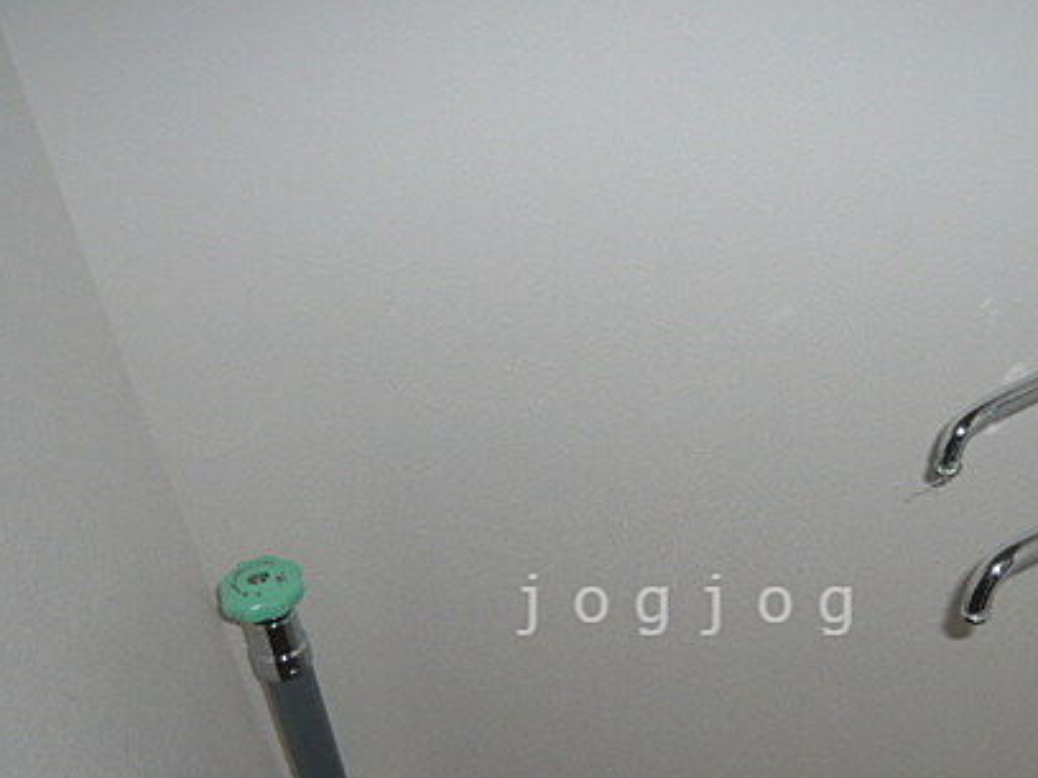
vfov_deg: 32.1
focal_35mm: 44
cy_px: 605
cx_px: 691
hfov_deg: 42.4
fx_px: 1319
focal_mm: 4.6
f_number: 2.8
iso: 100
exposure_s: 1/30
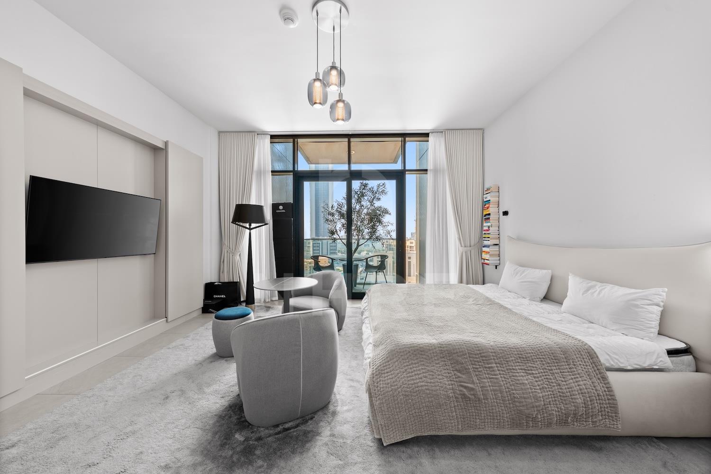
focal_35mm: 12
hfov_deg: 112.6
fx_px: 237
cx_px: 356
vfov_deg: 90.0
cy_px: 237
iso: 400
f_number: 8
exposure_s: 1/1.67
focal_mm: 12
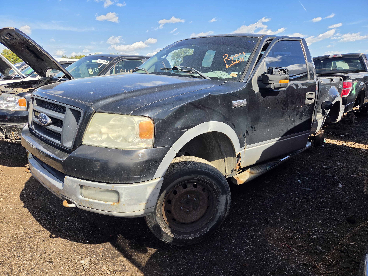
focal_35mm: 23
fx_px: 245
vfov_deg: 58.9
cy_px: 138
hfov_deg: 73.9
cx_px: 184
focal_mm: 5.4
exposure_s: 1/3092
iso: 80
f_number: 1.8
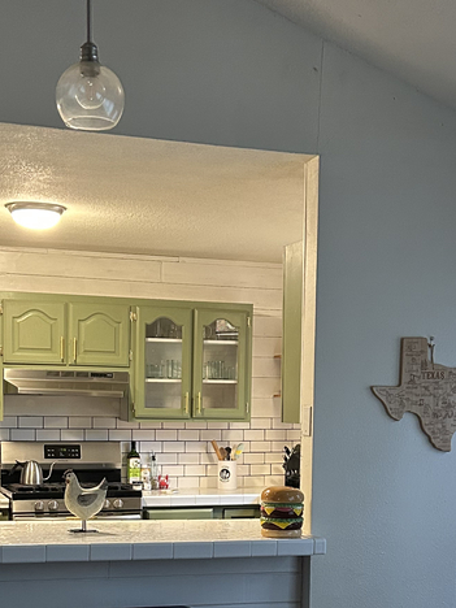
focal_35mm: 60
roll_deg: -0.4
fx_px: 1054
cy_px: 462
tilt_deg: -4.1
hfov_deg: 24.4
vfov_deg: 31.6
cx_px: 252
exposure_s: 1/40
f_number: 1.5
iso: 400
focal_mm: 5.7
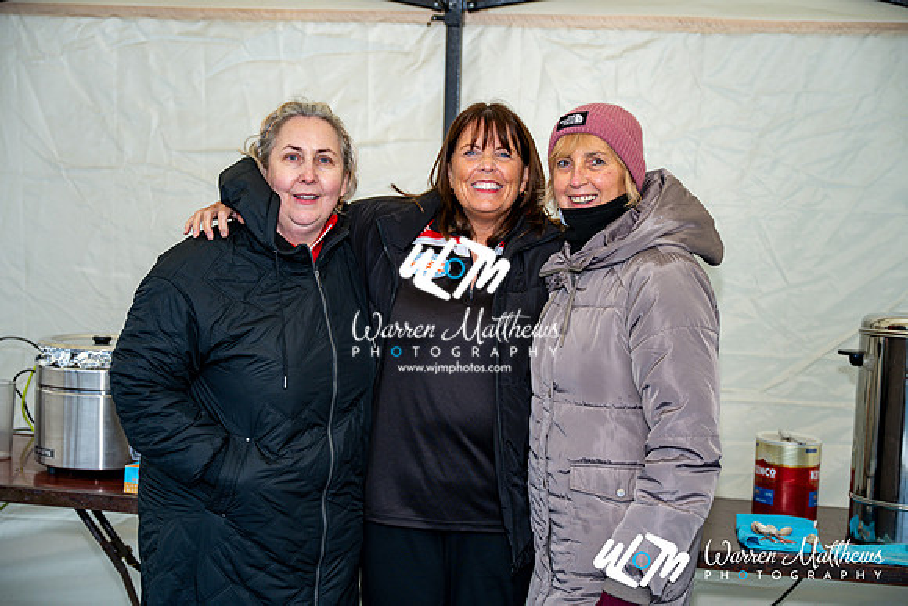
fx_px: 1337
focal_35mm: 53
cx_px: 454
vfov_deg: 25.5
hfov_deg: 37.5
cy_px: 303
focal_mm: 53
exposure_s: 1/250
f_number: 2.8
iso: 100
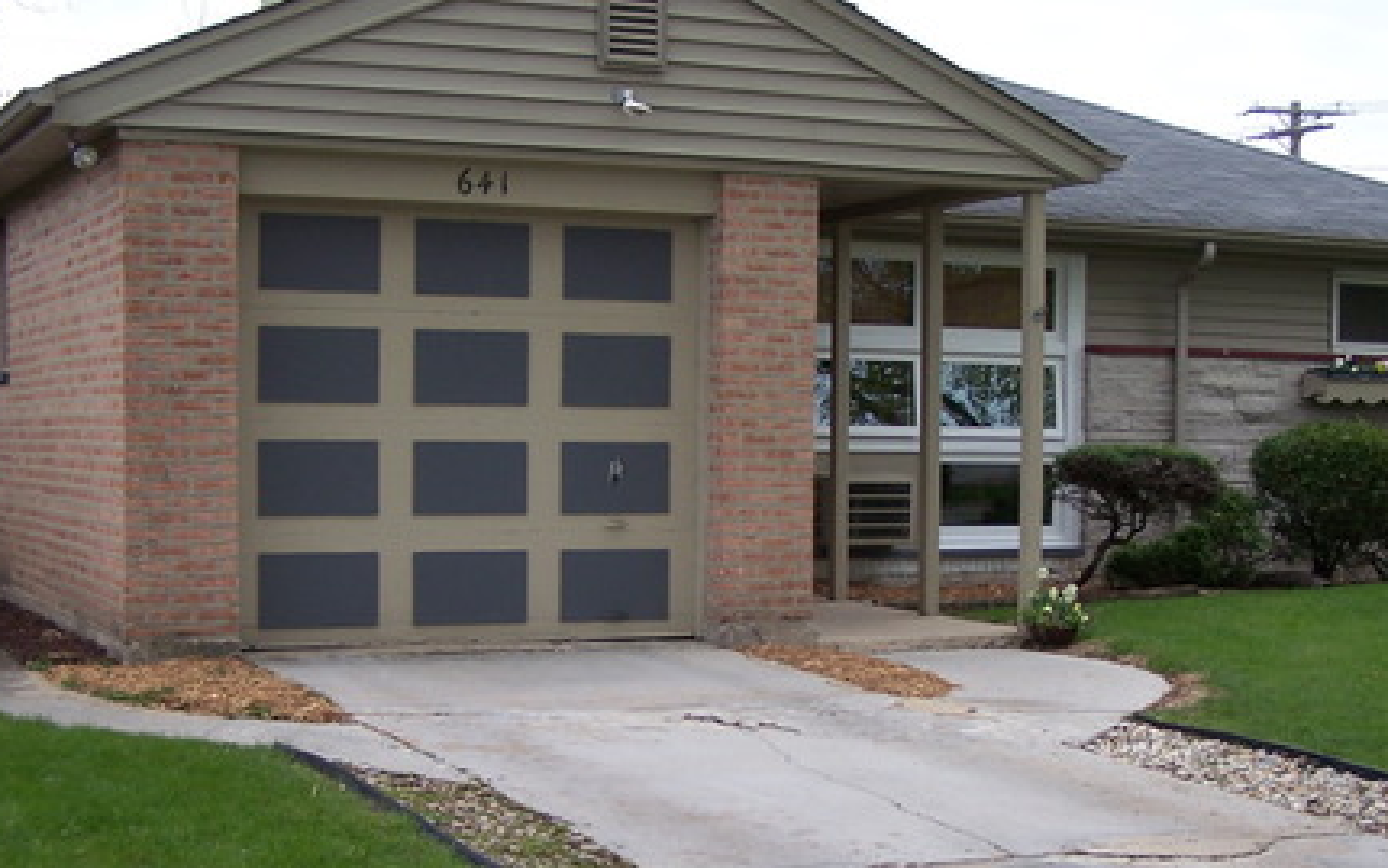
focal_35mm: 60
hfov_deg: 33.9
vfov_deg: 21.6
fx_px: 2270
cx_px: 784
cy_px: 558
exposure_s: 1/500
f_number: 2.8
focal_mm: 6.3
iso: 80
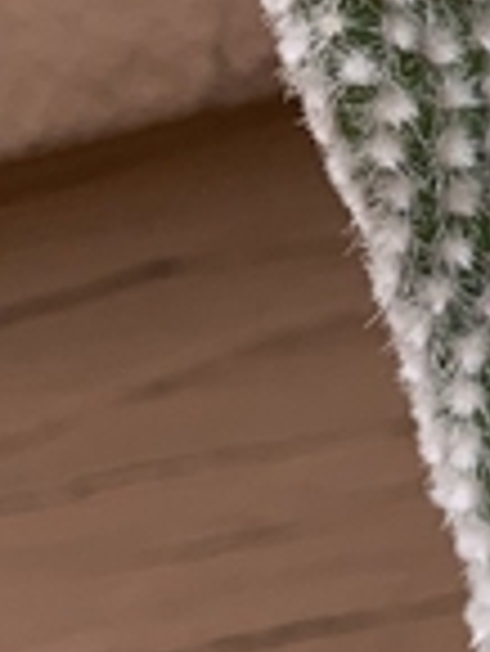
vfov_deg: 10.8
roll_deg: +12.2
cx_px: 1025
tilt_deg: -26.6
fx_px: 3449
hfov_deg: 7.7
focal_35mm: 183
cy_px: 319
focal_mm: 4.25
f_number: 1.8
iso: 50
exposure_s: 1/121
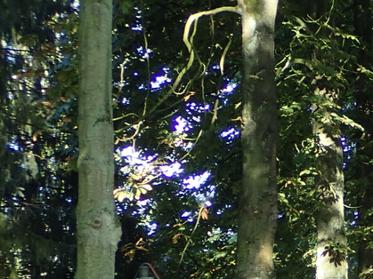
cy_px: 254
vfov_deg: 9.3
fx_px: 1702
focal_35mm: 158
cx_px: 559
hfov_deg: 11.9
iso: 160
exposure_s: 1/100
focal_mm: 8.41
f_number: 3.1
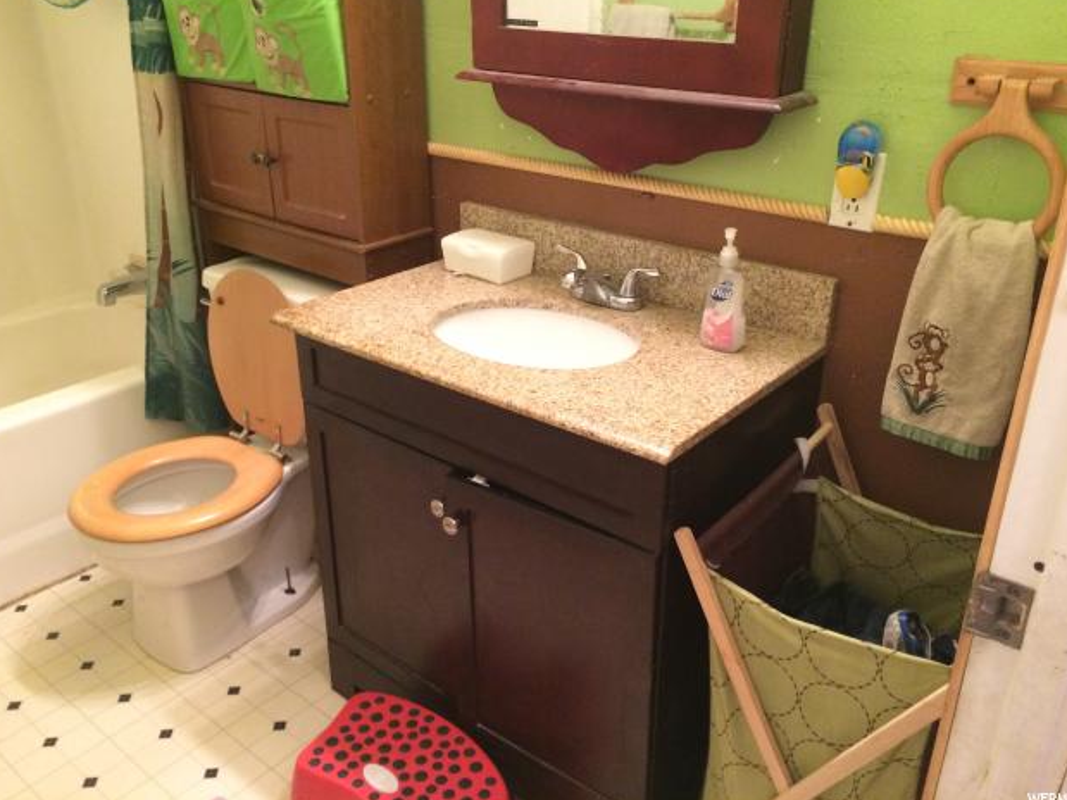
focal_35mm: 30
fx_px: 925
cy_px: 391
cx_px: 531
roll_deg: +0.6
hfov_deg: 60.0
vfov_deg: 46.8
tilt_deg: -25.4
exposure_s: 1/15
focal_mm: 4.15
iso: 320
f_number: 2.2
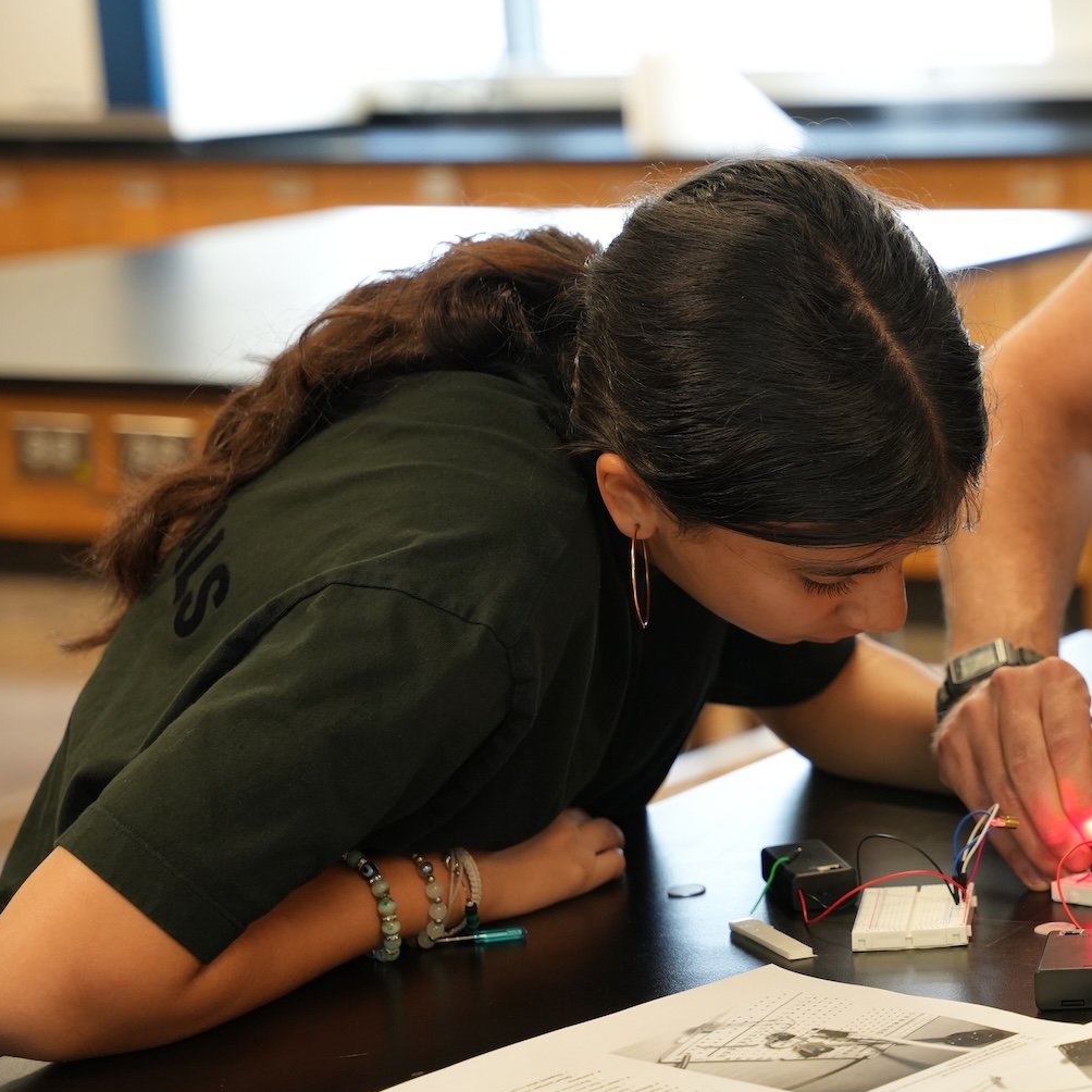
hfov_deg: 15.5
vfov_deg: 15.7
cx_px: 1080
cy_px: 514
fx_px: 3950
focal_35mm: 111
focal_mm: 65.4
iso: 1250
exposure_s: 1/80
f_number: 4
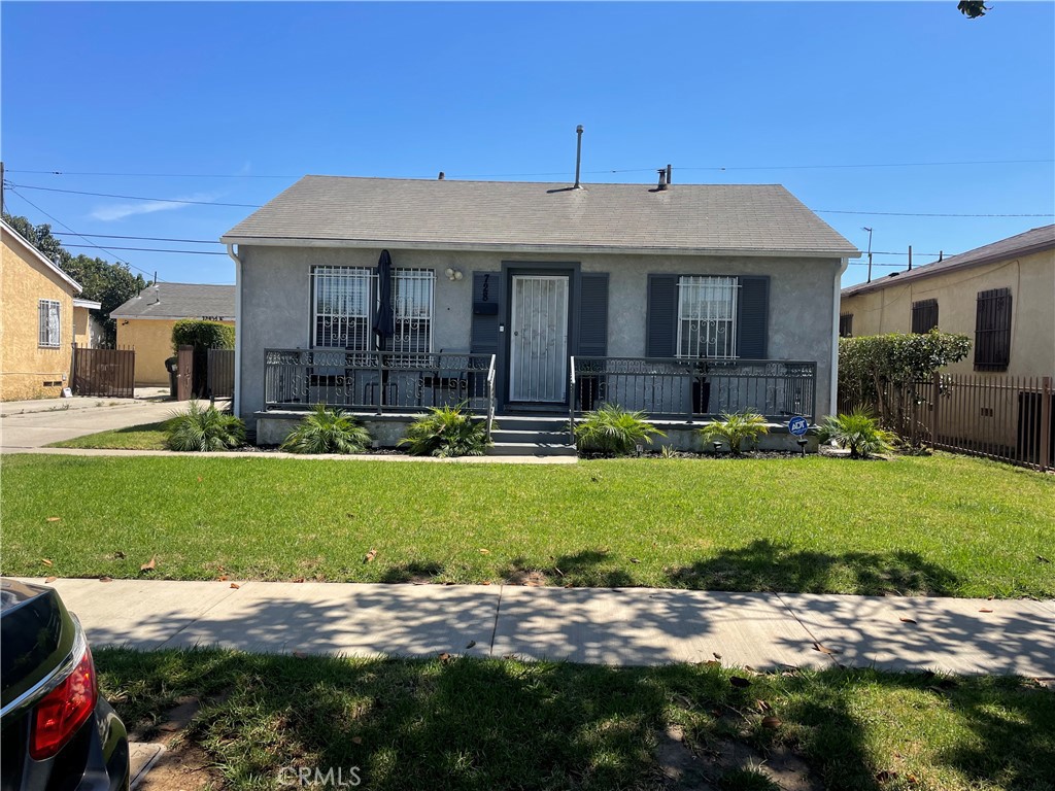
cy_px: 396
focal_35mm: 26
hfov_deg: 67.3
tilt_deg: -0.9
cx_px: 528
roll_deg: -1.1
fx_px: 792
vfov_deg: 53.1
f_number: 1.6
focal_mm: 4.2
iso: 32
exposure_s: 1/2959
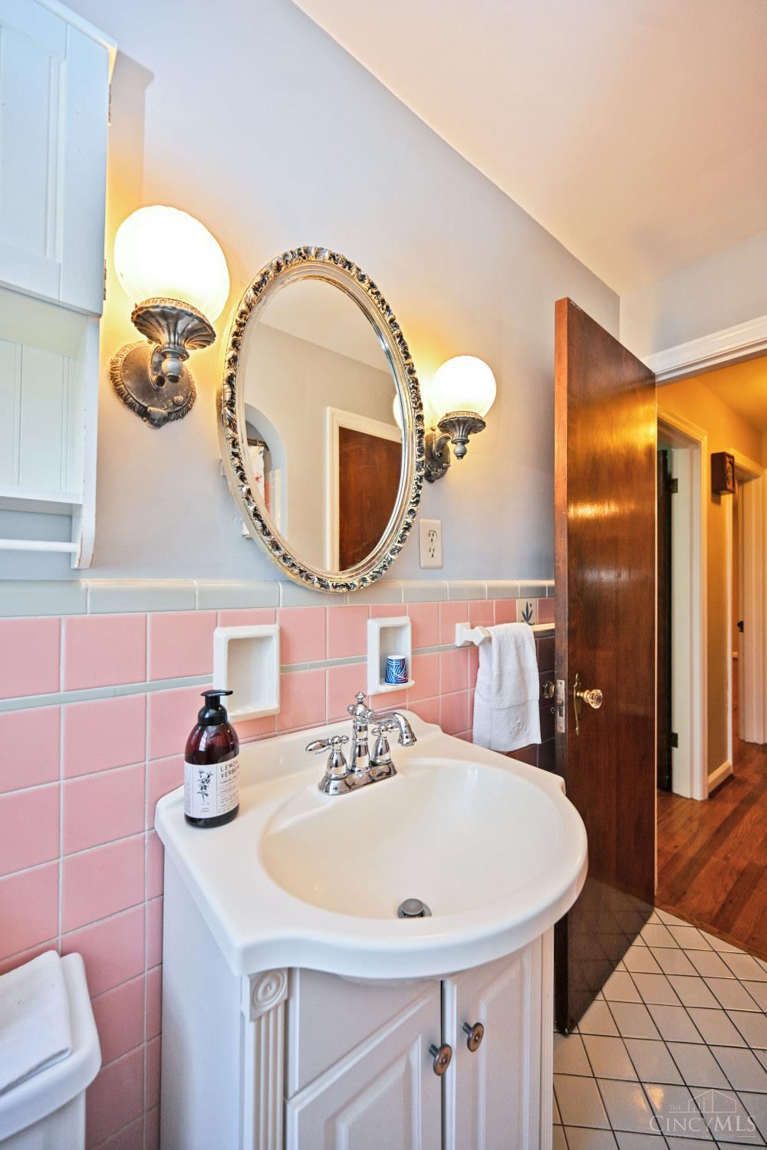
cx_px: 384
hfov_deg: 81.2
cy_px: 575
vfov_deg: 104.3
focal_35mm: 14
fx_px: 447
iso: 250
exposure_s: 1/60
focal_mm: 14
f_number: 4
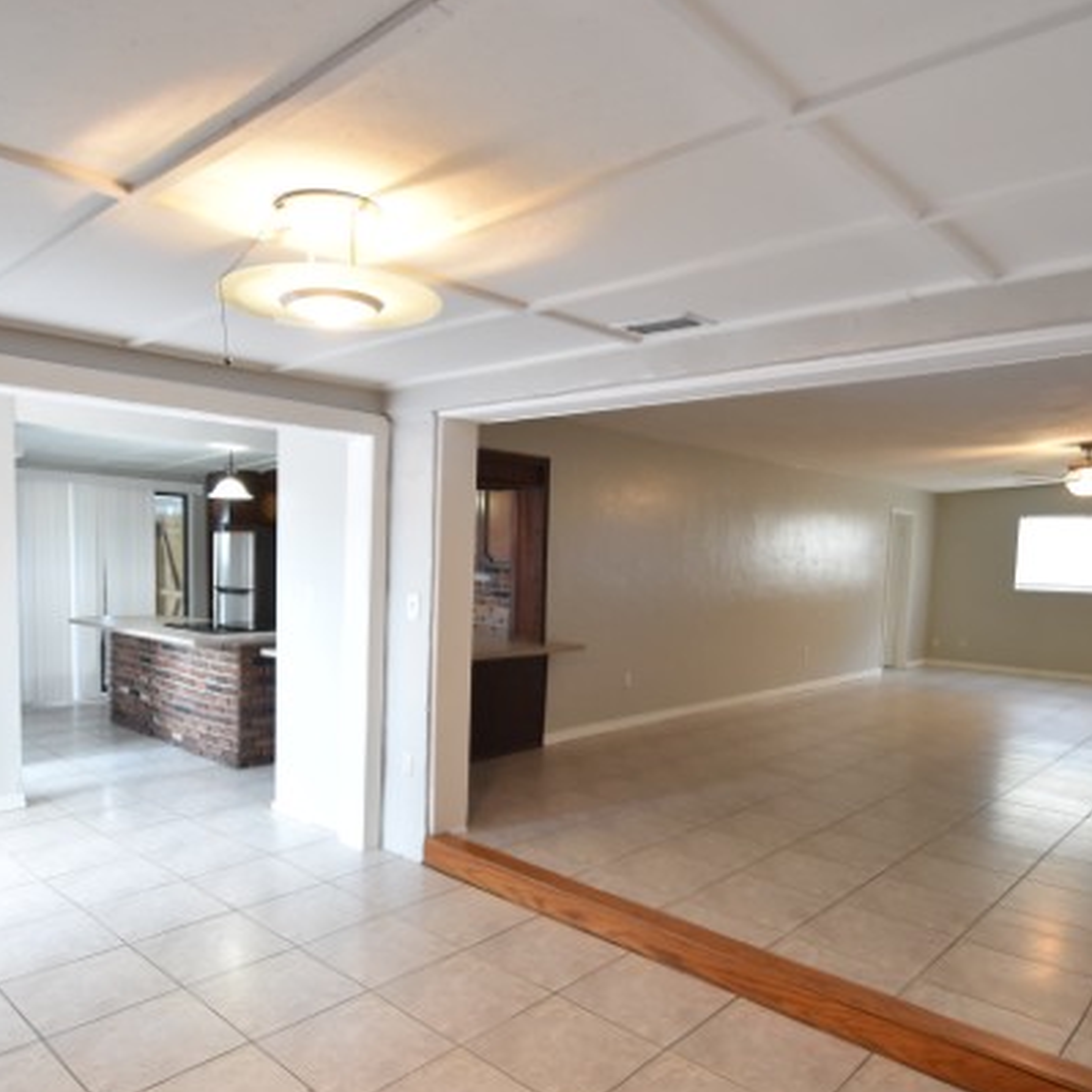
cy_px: 624
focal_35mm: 23
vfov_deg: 66.9
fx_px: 821
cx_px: 490
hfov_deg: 67.1
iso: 800
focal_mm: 10
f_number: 3.5
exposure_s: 1/45
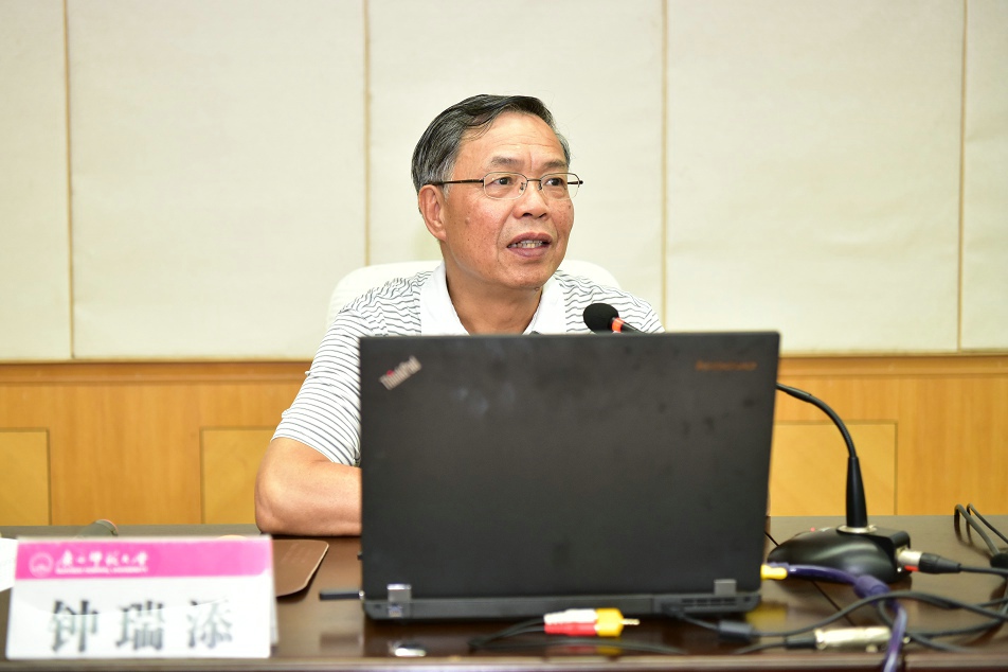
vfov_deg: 27.0
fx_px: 1399
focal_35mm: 50
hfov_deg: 39.6
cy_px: 336
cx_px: 504
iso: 1250
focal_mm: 50
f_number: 3.2
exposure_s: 1/200
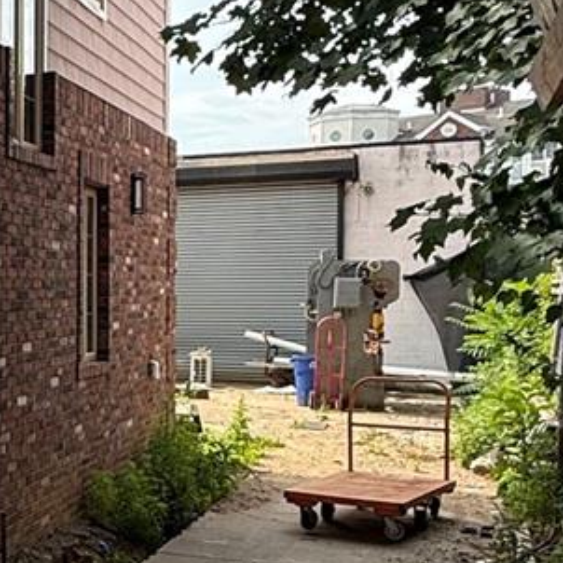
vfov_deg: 27.2
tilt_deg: -1.8
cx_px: -317
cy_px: 334
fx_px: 1159
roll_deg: +0.7
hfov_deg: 21.9
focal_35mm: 63
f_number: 2.2
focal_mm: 2.22
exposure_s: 1/433
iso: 64
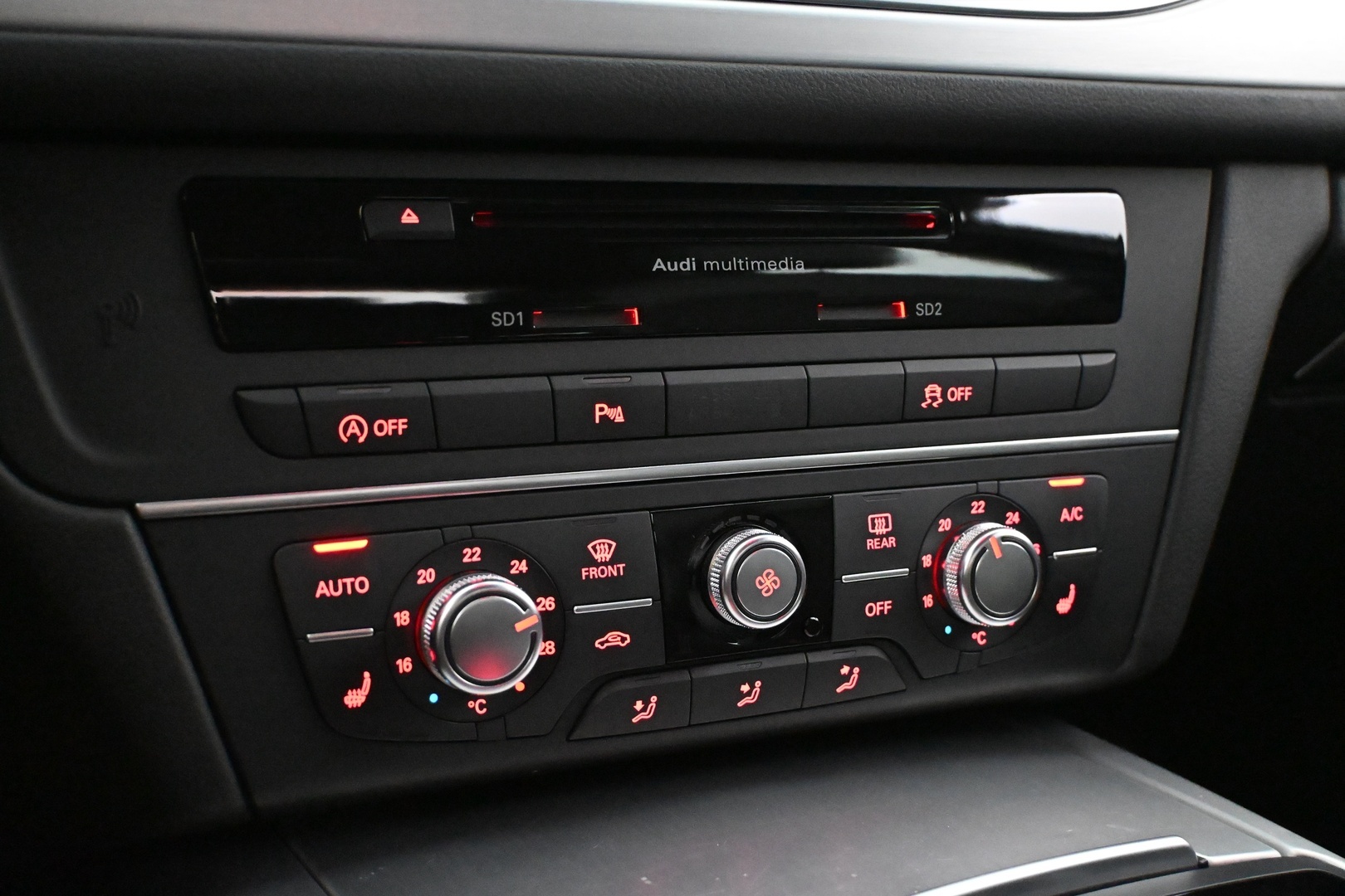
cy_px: 448
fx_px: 1457
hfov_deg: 49.6
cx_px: 672
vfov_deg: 34.2
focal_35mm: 39
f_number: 4.5
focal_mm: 26
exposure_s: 1/50
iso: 12800
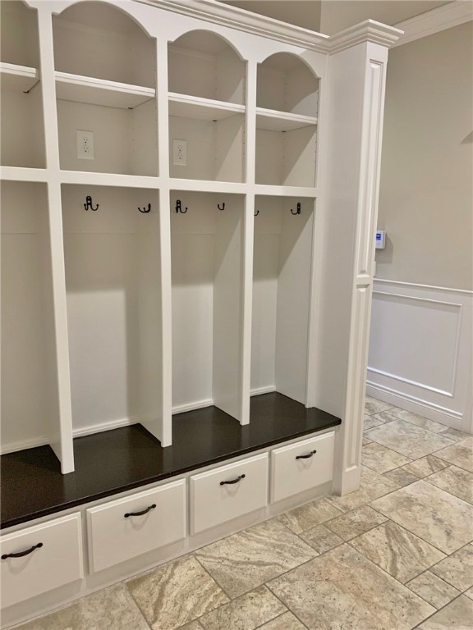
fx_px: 474
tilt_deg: -10.4
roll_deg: -1.3
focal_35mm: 26
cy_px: 315
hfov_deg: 53.1
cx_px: 236
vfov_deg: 67.3
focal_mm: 4.25
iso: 250
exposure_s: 1/60
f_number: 1.8
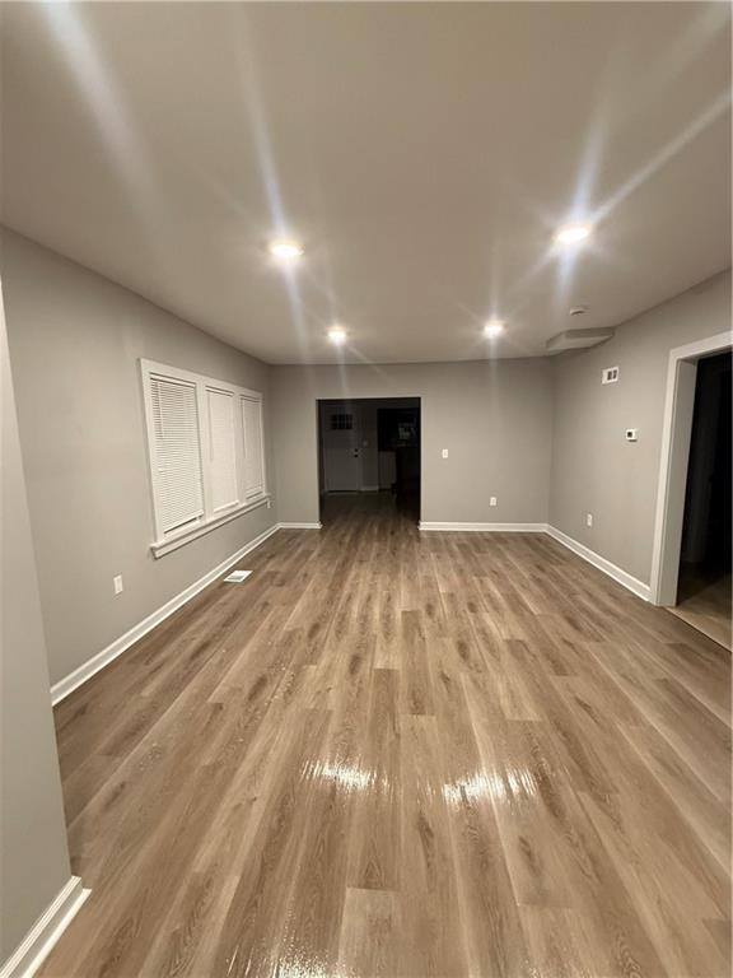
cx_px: 366
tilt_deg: -9.2
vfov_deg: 102.1
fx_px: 395
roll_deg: +1.2
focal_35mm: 14
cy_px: 489
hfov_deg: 85.7
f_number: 2.2
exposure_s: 1/60
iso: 400
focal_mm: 2.22
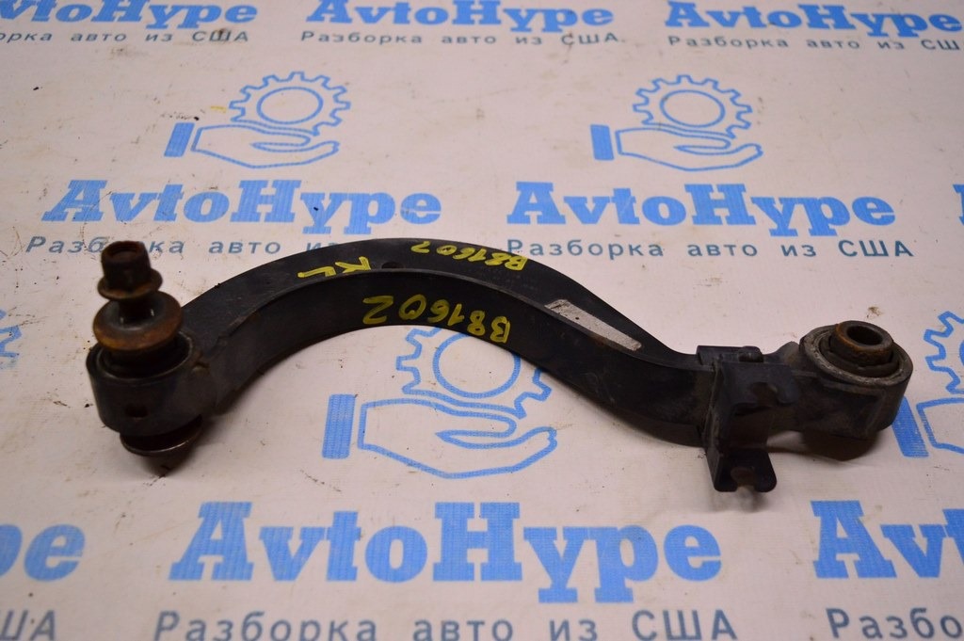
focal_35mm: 36
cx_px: 482
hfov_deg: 53.2
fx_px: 963
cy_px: 320
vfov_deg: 36.8
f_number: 4
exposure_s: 1/400
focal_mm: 24
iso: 1600
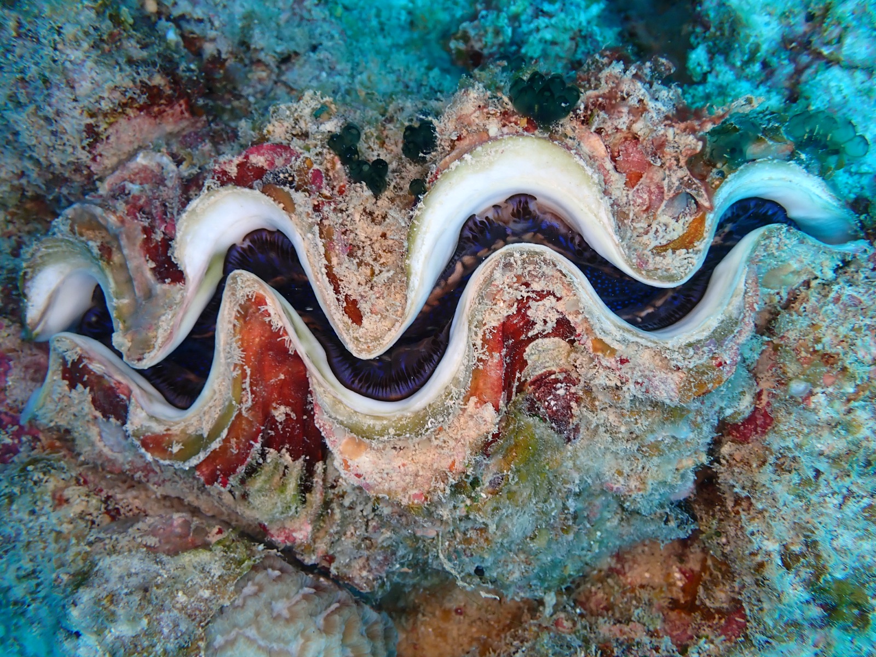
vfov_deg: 46.8
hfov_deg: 60.0
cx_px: 438
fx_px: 759
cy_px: 328
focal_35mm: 30
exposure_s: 1/250
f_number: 3.2
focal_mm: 5.4
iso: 100
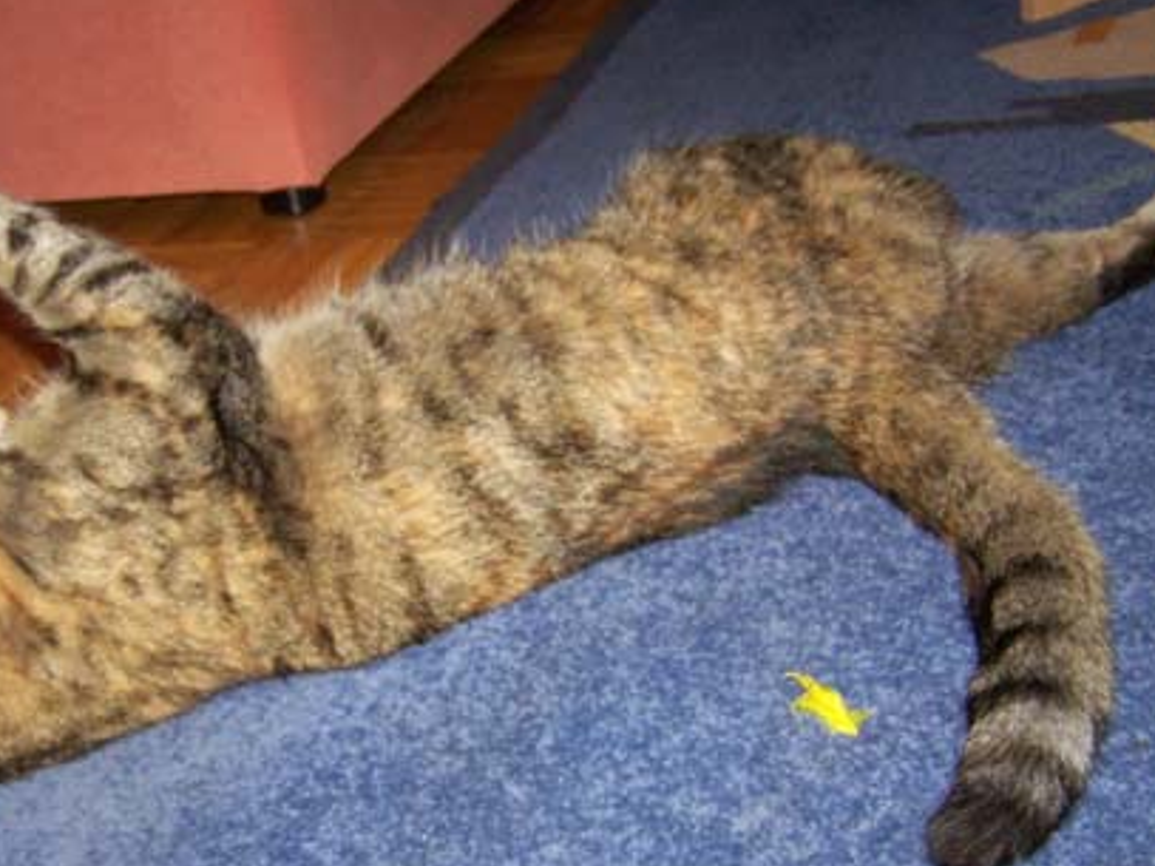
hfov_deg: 34.0
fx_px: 1868
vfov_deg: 26.0
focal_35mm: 56
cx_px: 366
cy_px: 514
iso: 160
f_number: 2.8
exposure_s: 1/60
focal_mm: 6.3
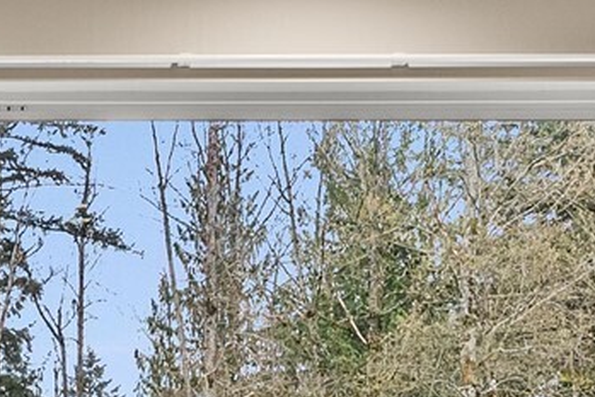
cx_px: -214
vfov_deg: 12.9
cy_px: 555
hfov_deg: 18.4
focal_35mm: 102
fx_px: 1686
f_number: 7.1
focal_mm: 21
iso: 1000
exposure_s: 1/4
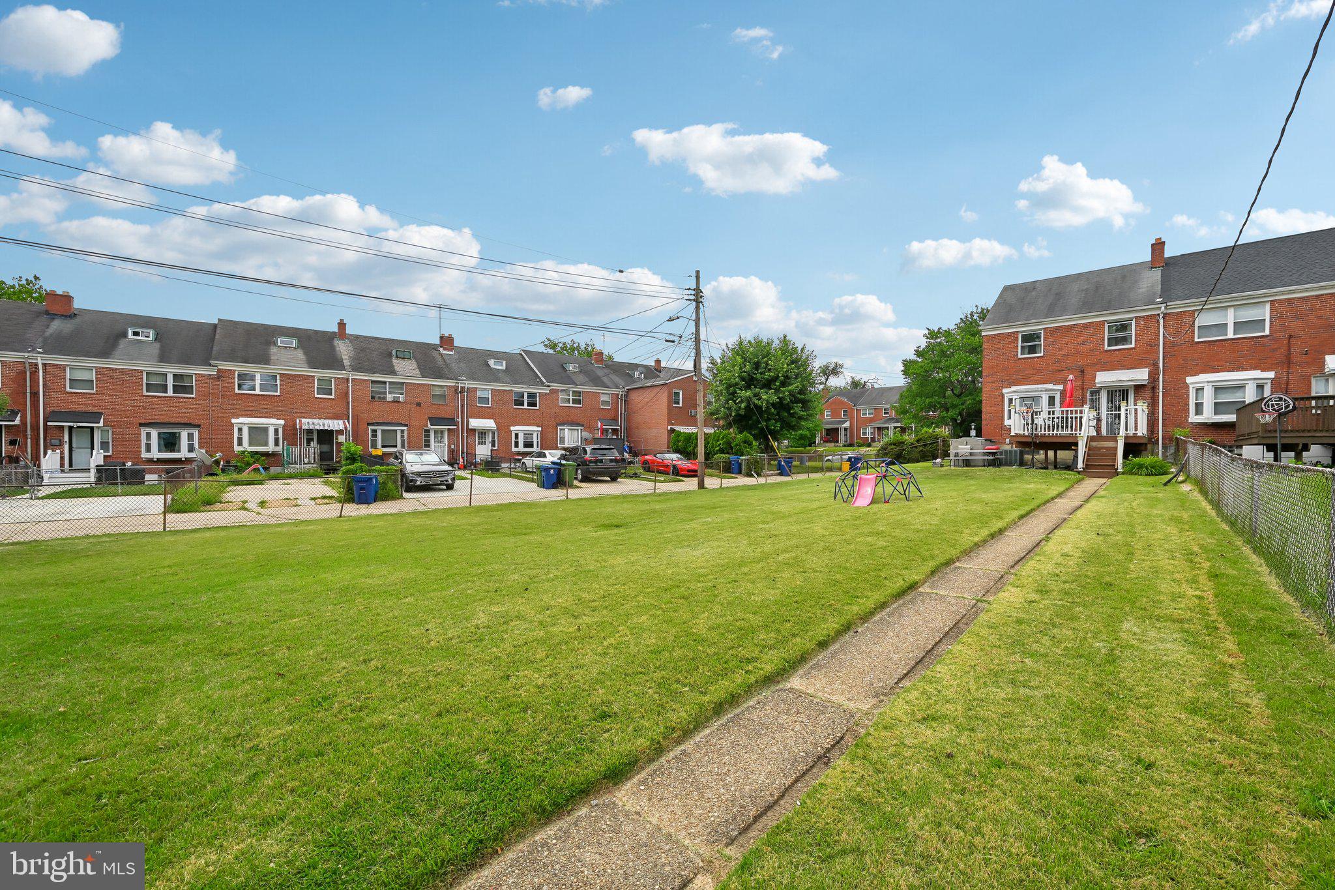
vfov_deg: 81.2
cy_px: 445
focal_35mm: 14
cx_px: 668
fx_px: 519
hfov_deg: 104.3
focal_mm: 14
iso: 100
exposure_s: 1/500
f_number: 8
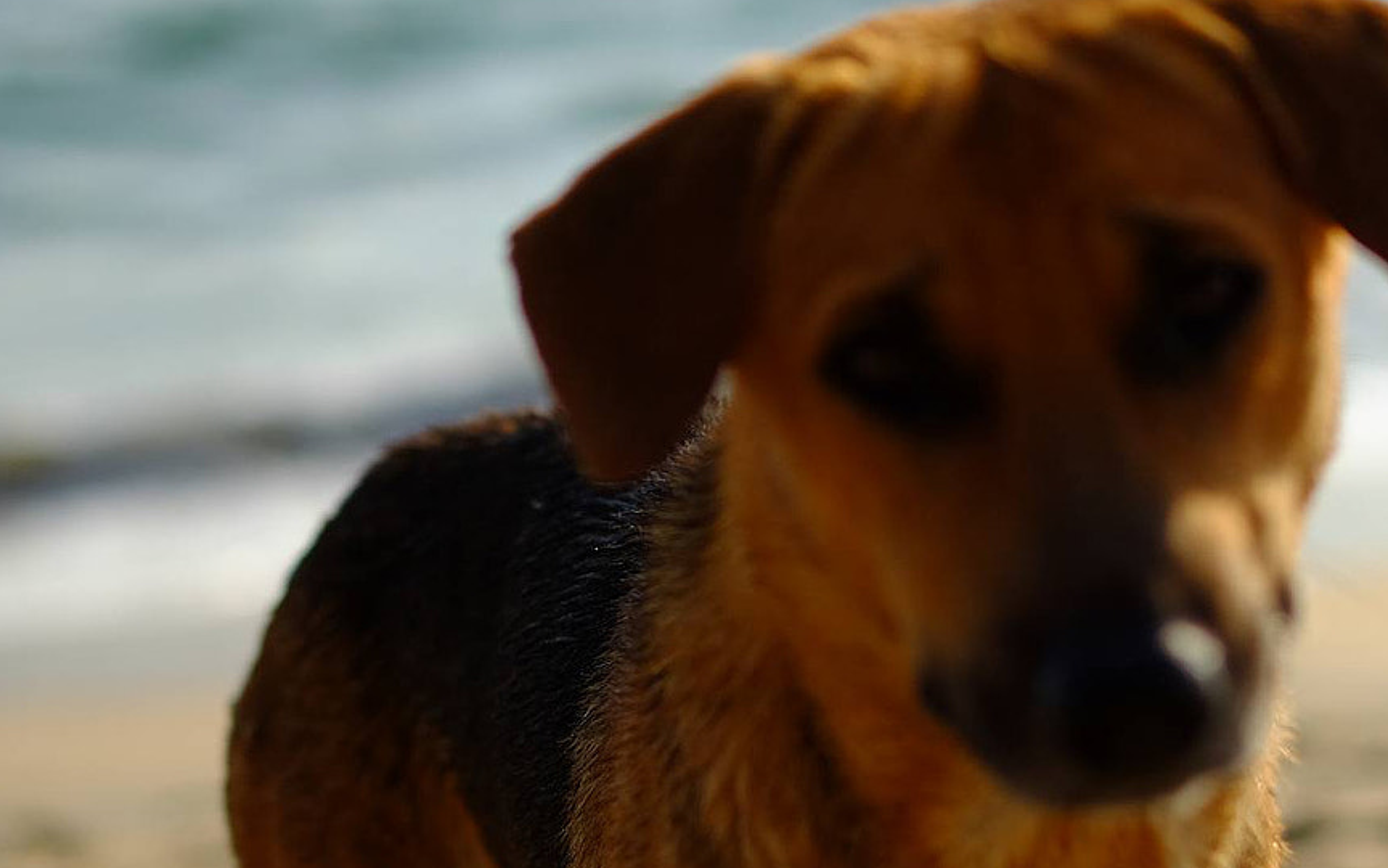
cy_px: 682
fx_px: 3783
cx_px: 843
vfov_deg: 13.0
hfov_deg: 20.8
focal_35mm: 100
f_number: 1.6
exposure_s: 1/10500
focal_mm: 35
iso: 200
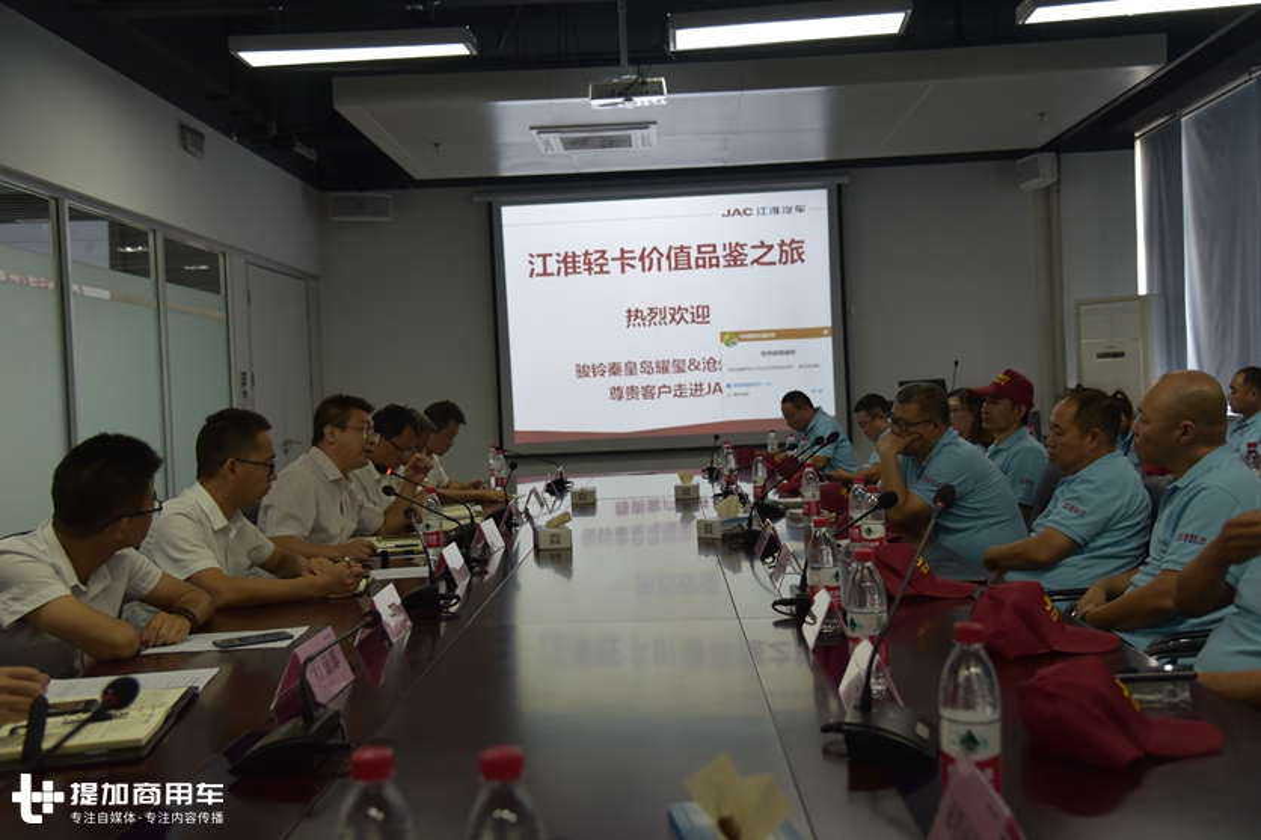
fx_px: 1331
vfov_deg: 35.0
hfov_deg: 50.7
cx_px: 630
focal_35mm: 38
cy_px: 420
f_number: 4
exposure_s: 1/60
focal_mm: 38
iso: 560
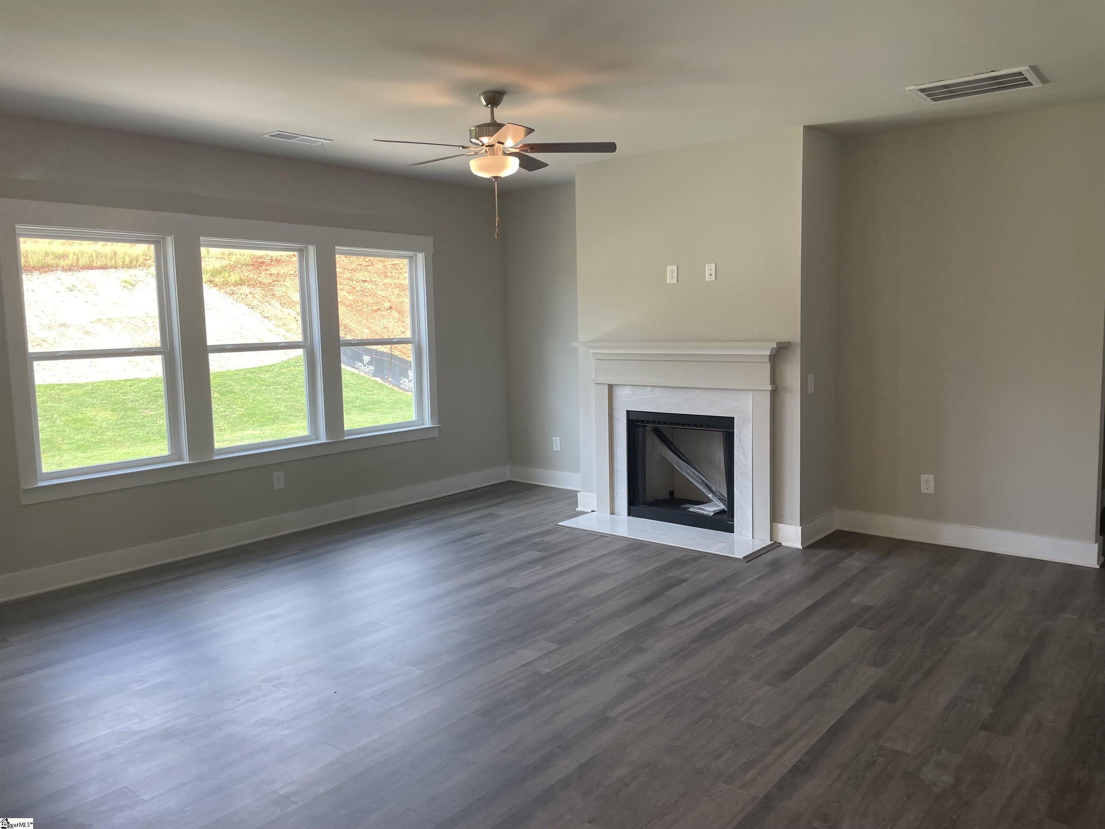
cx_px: 552
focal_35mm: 26
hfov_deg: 67.3
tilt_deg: -4.7
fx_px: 830
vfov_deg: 53.1
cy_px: 414
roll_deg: +1.7
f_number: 1.6
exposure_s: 1/120
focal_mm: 4.2
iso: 40
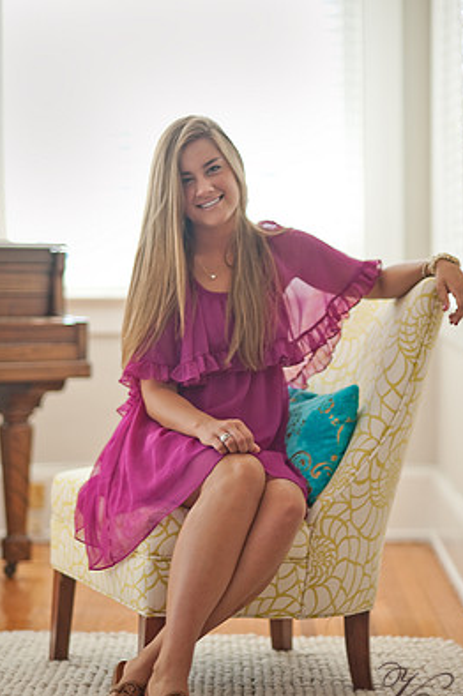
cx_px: 227
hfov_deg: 14.1
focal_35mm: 97
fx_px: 1874
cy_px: 382
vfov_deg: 21.0
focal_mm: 85
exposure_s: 1/100
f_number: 1.8
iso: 250
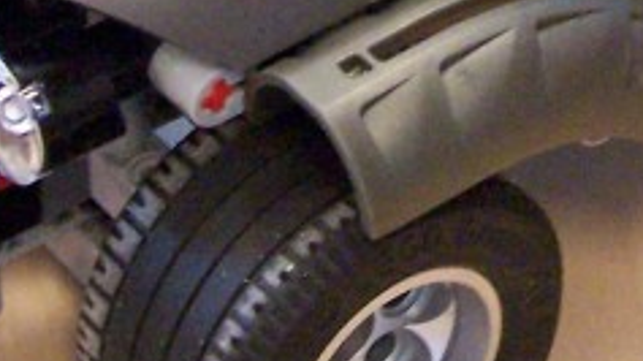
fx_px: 4090
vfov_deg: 5.0
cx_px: 700
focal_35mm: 240
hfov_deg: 8.9
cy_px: -255
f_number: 3
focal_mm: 8.5
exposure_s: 1/20
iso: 400
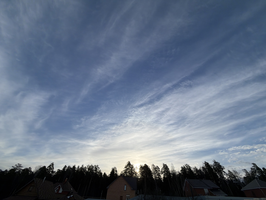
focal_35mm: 14
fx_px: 108
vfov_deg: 85.7
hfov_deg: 102.1
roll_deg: -3.6
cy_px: 100
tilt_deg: +43.6
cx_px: 133
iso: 25
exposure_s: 1/1368
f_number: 2.2
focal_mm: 2.22
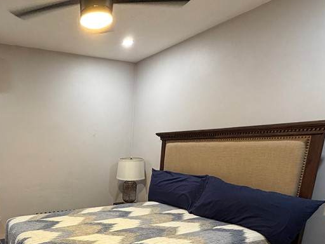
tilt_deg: -14.1
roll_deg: +0.4
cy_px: 214
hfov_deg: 58.8
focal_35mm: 28
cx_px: 68
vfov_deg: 45.7
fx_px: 263
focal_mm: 2.22
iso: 320
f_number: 2.2
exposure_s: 1/60
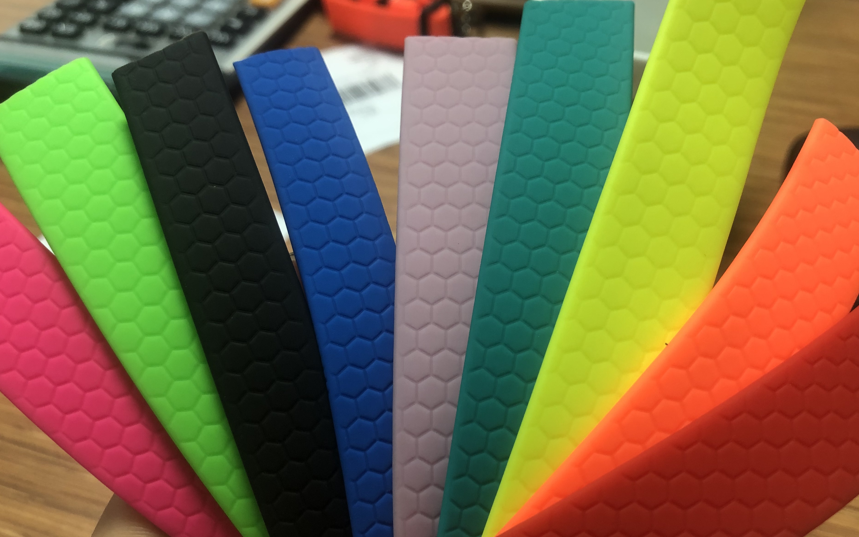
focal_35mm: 32
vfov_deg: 39.4
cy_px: 300
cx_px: 453
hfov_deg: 59.6
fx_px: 749
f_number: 1.8
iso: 40
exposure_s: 1/20
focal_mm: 3.99
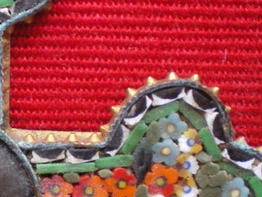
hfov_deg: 16.1
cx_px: -54
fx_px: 886
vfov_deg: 12.6
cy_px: 168
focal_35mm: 117
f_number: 3.1
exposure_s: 1/50
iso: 320
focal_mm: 6.3
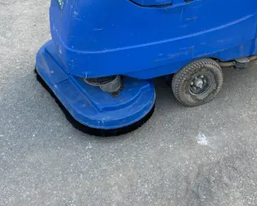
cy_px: 14
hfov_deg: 31.1
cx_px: 177
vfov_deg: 24.5
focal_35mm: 60
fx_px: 456
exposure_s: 1/269
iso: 32
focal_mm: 4.2
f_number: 1.6
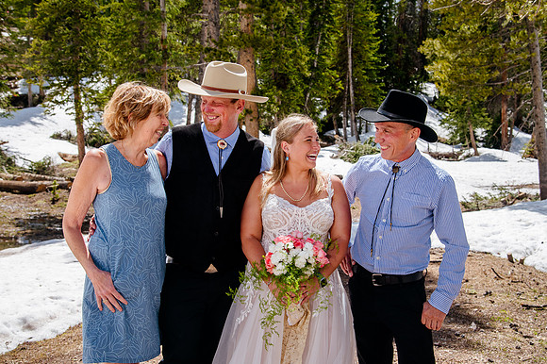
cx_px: 274
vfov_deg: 27.4
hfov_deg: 40.2
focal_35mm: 49
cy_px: 168
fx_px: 747
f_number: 7.1
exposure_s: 1/320
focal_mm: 44
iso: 400
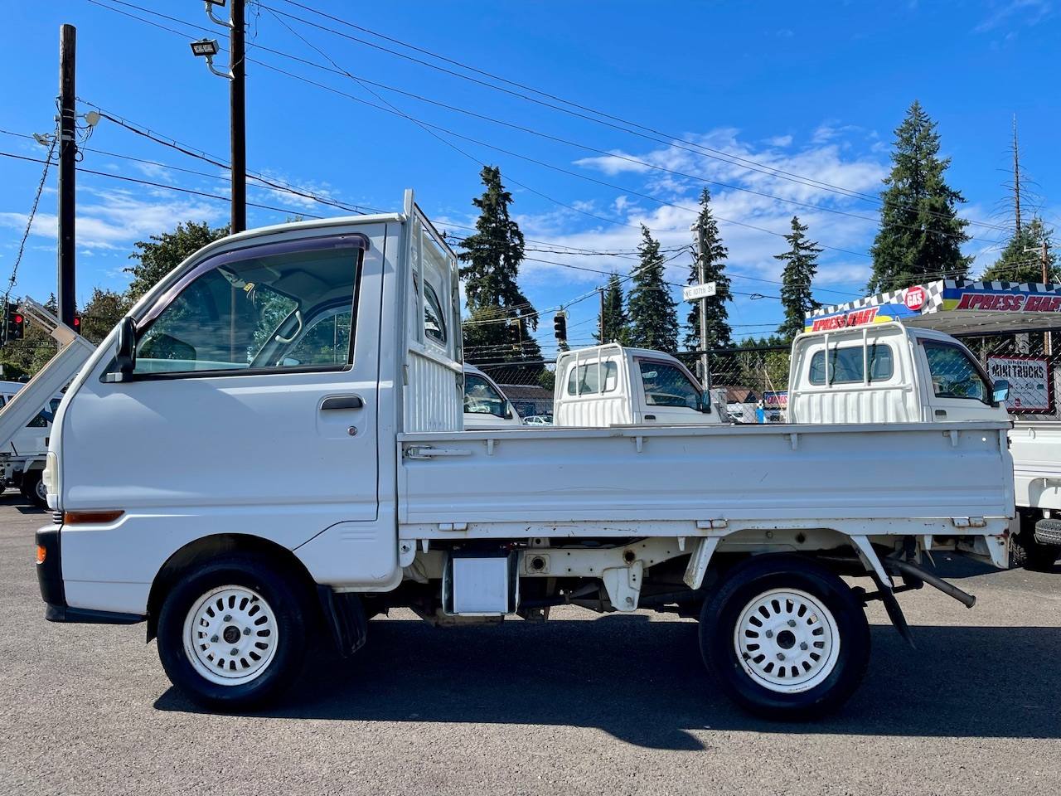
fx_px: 766
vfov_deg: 54.9
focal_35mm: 25
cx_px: 530
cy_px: 398
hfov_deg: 69.4
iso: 32
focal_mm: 5.1
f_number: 1.6
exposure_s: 1/2786
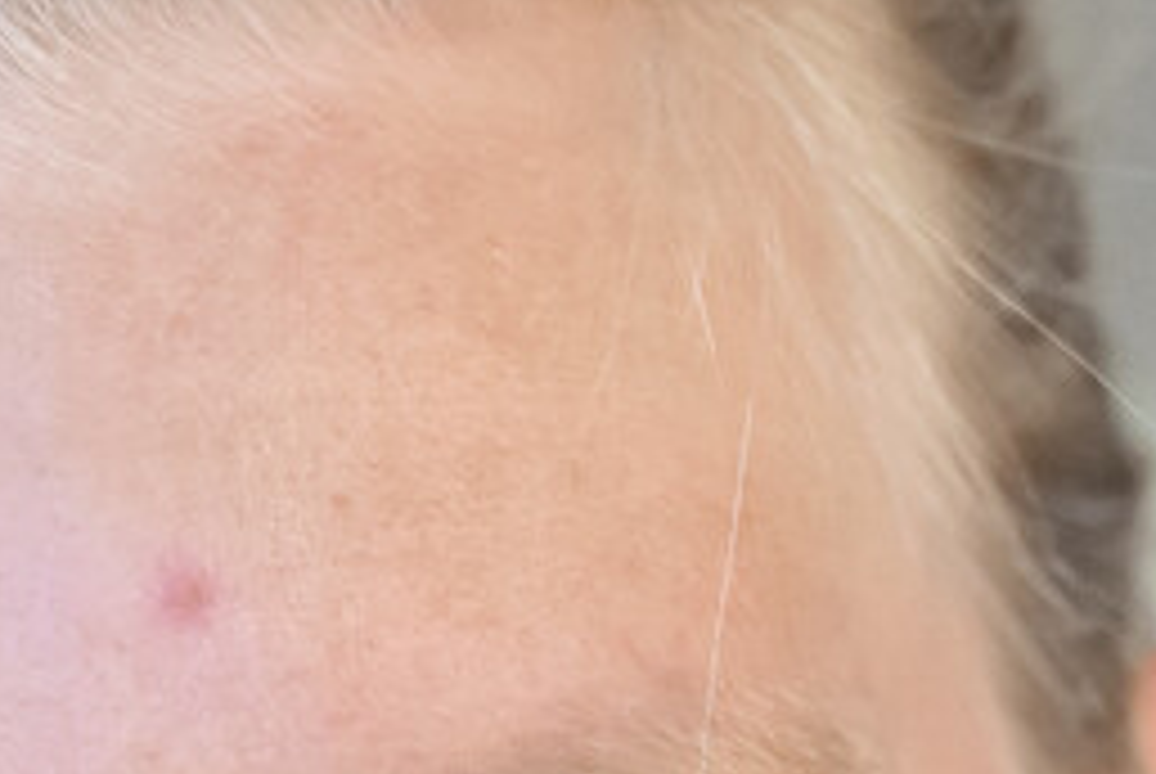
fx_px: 28965
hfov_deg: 2.3
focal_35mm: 901
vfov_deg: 1.5
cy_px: 1276
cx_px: -342
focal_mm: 145
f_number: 2.8
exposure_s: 1/200
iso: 4000
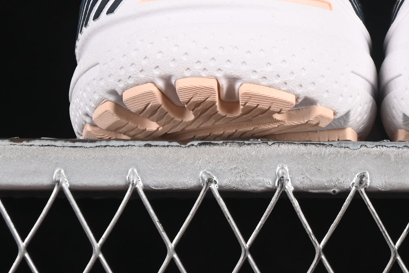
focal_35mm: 246
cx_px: 380
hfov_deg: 8.3
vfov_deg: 5.5
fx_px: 2795
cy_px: -139
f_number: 6.3
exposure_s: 1/60
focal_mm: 50
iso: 160
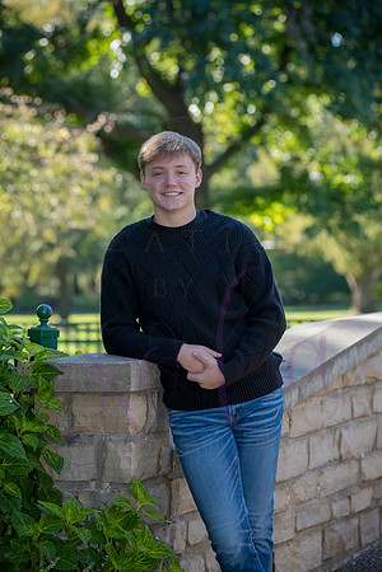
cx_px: 191
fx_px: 1910
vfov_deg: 17.1
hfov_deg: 11.4
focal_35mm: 120
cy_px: 286
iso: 800
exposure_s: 1/500
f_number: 4.5
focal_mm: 120
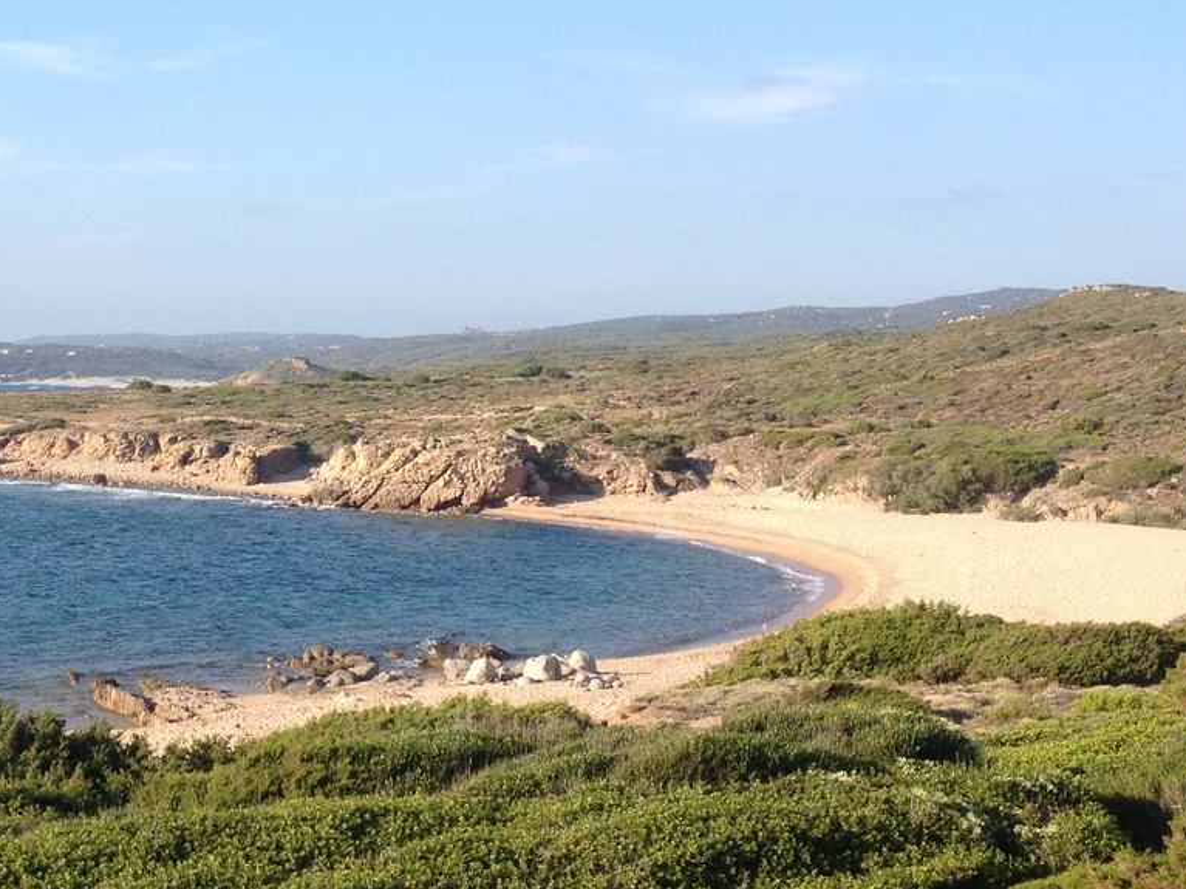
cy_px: 334
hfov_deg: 26.1
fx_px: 2501
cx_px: 218
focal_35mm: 73
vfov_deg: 20.1
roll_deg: +0.0
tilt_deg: -1.2
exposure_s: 1/968
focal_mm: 4.28
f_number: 2.4
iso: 50
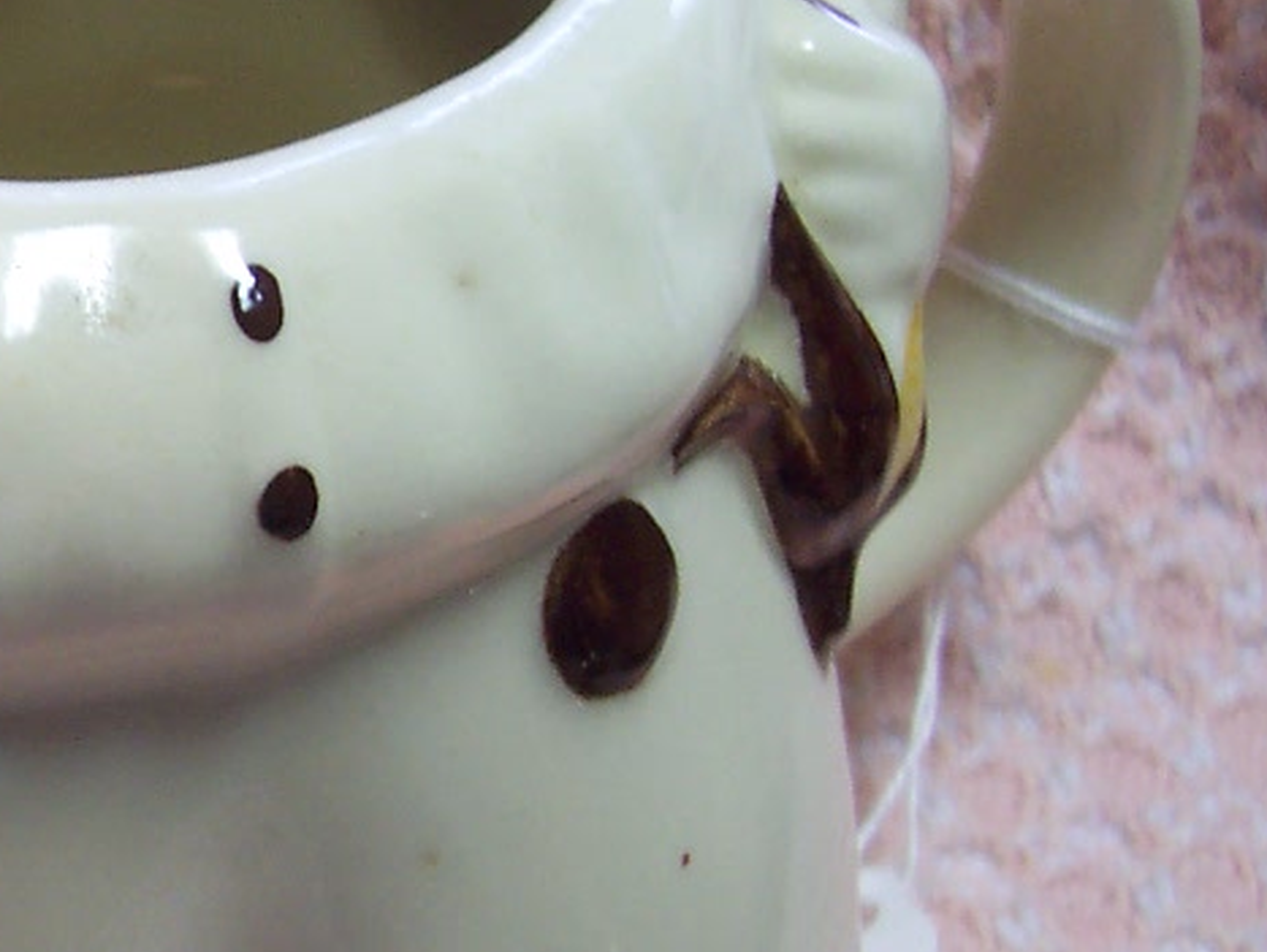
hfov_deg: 19.7
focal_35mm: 95
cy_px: 567
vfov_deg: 15.6
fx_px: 3480
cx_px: -149
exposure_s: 1/30
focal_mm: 5.6
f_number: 2.8
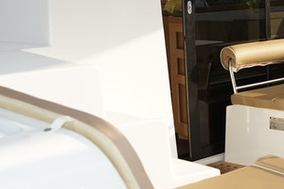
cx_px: 372
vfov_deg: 16.3
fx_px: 659
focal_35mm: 84
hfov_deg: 21.8
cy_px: 57
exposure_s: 1/250
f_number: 3.5
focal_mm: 17
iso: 100
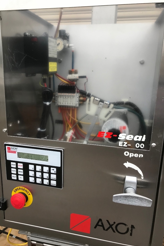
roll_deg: -2.0
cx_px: 71
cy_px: 124
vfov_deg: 61.9
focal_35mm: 30
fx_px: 205
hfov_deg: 43.5
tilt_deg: -13.0
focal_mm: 3.99
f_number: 1.8
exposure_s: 1/132
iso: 20
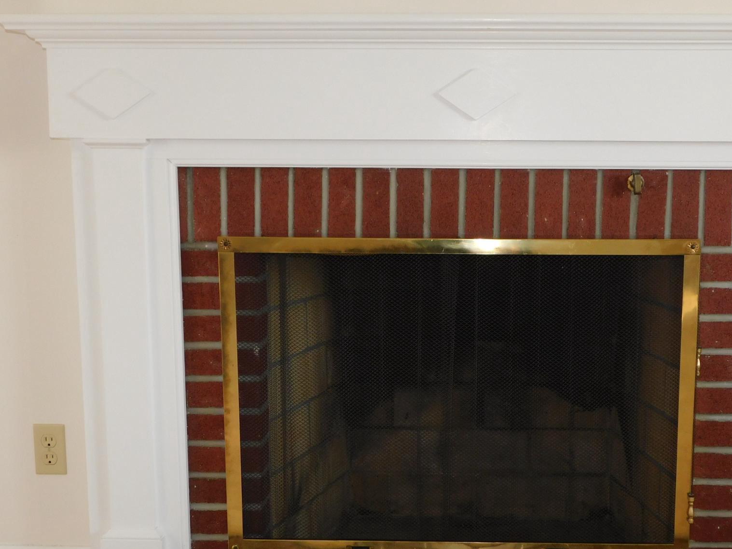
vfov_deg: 26.9
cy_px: 354
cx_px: 448
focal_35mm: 54
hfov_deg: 35.4
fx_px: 1142
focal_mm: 7.1
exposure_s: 1/30
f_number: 3.6
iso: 200
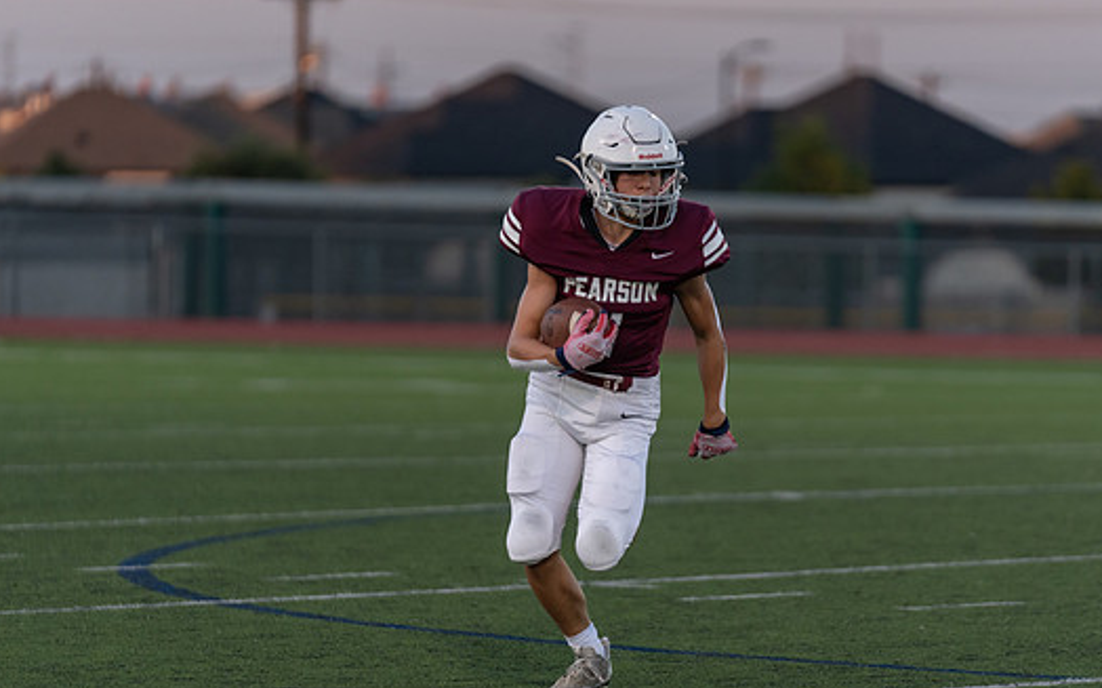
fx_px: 8556
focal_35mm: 285
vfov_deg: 4.6
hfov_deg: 7.4
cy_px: 395
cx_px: 614
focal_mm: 200
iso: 640
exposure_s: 1/1250
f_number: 2.8
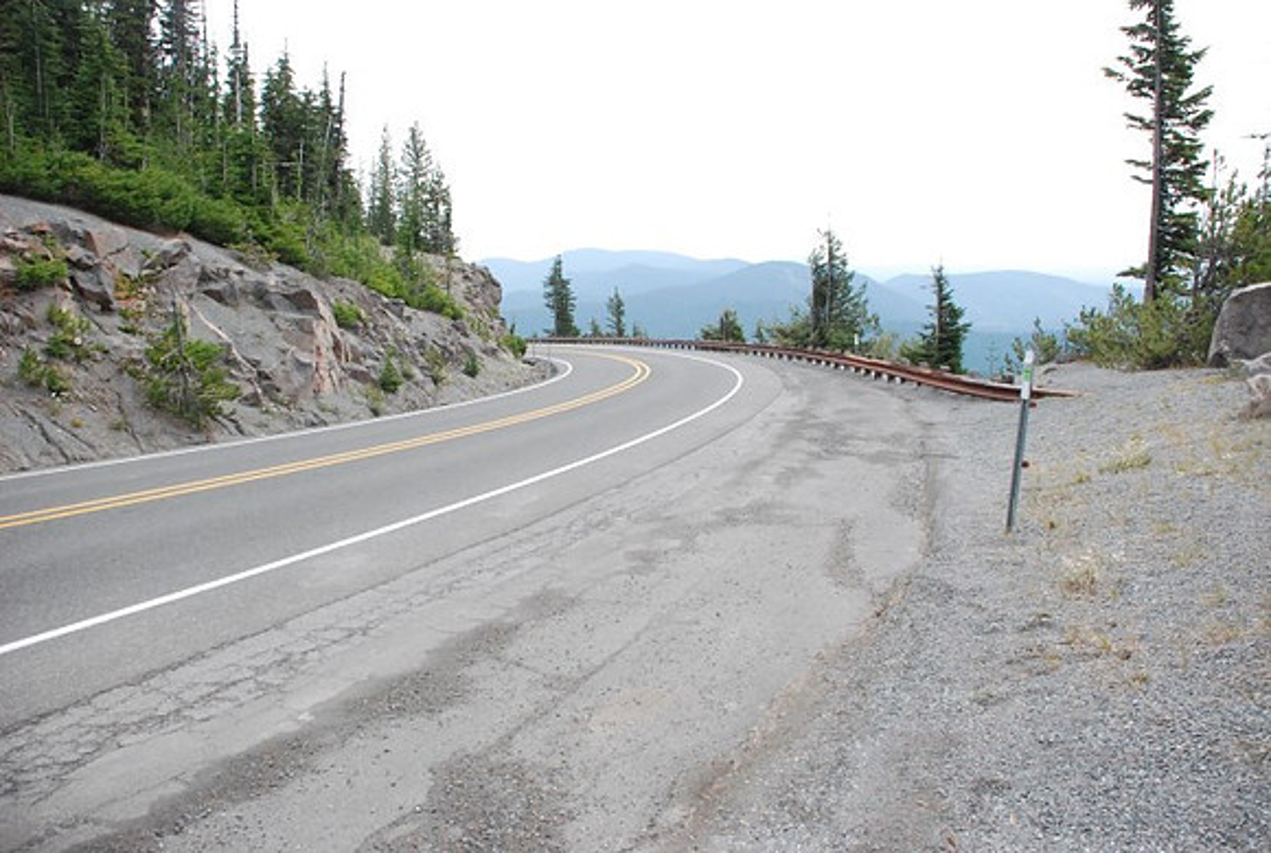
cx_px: 636
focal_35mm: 27
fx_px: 955
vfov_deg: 48.1
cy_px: 426
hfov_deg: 67.3
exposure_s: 1/4000
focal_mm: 18
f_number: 4
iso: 1600
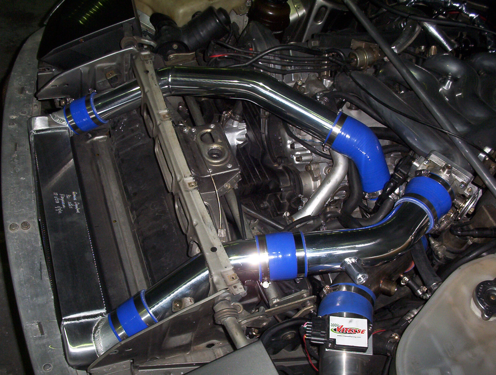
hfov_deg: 47.8
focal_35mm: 39
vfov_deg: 37.0
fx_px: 560
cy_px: 188
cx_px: 248
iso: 140
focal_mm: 6
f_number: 4.5
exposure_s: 1/30
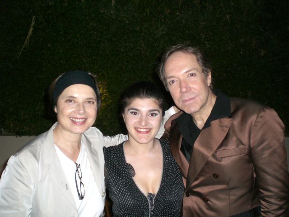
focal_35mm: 38
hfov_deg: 49.0
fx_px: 317
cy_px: 108
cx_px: 144
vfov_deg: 37.7
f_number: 3.1
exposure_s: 1/60
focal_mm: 6.3
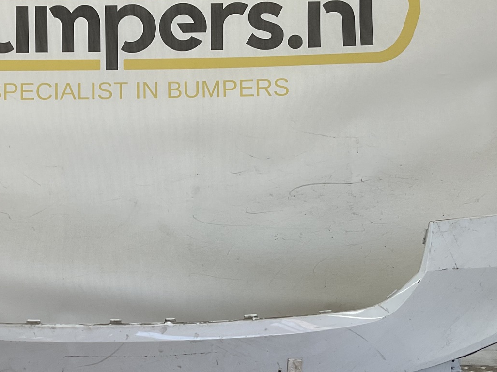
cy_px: 254
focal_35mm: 57
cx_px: 131
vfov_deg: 25.5
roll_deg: -0.4
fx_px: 818
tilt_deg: -5.7
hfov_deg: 33.2
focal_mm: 3
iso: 16
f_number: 1.8
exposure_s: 1/199
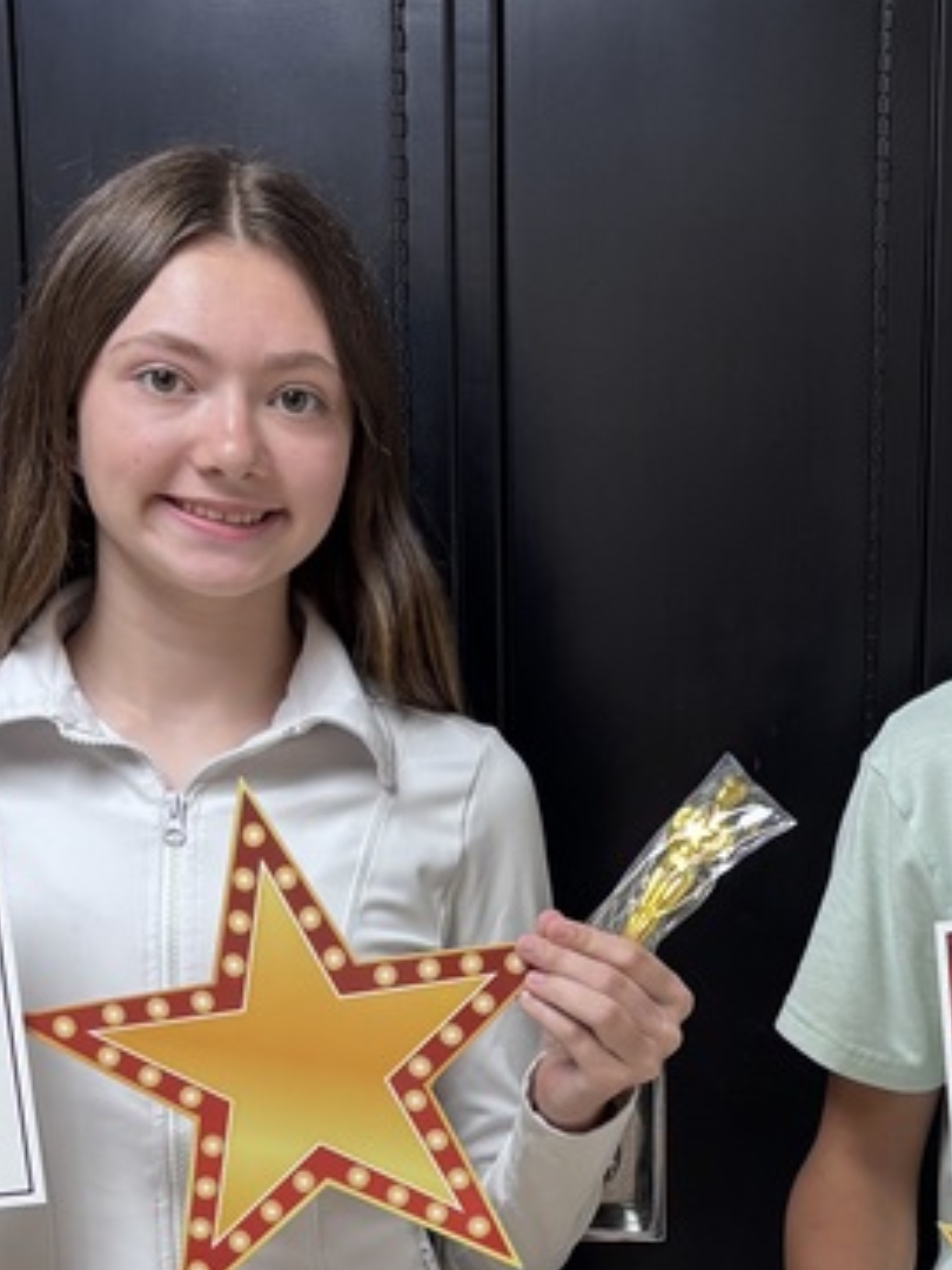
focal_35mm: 74
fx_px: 2714
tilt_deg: -12.6
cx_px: 716
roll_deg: -1.4
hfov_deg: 19.8
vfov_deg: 25.5
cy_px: 1132
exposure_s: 1/60
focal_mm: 5.96
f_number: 1.6
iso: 125
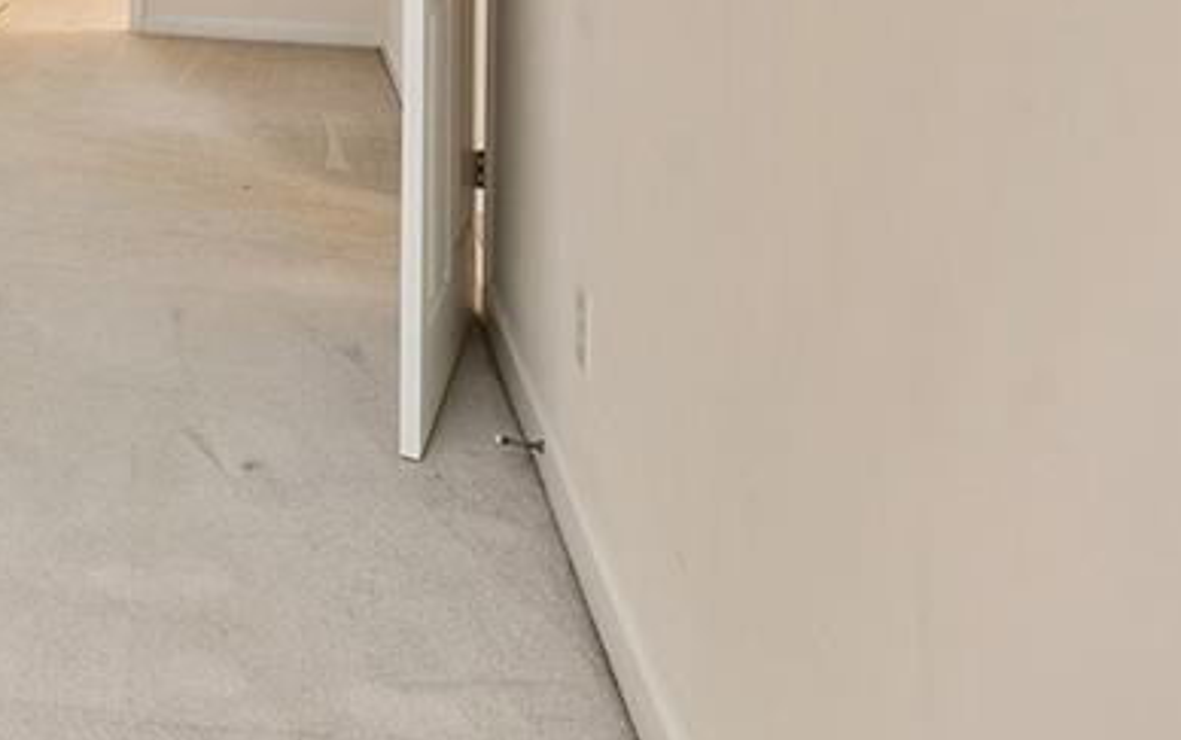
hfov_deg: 37.5
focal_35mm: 43
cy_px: -114
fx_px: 1385
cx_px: -161
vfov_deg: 26.9
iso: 200
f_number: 8
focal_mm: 16
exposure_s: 1/4
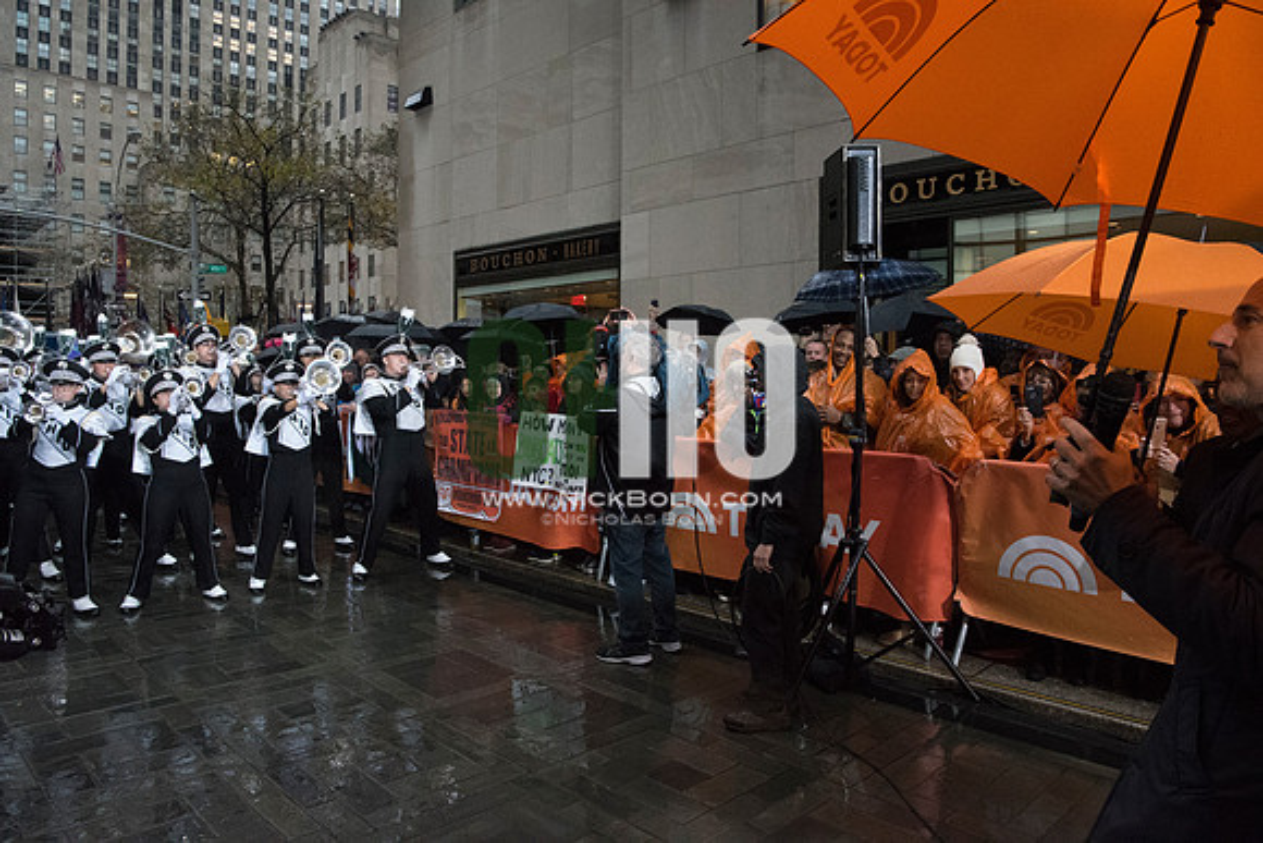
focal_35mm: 24
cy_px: 422
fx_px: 842
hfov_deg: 73.7
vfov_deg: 53.2
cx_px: 632
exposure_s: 1/400
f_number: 10
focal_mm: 24
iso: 10000
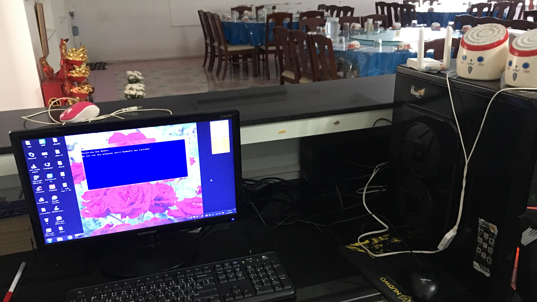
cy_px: 172
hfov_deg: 61.0
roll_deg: +2.0
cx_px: 266
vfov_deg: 36.6
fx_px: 456
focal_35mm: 32
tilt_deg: -20.9
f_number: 2.2
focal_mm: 4.15
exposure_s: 1/8
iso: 125
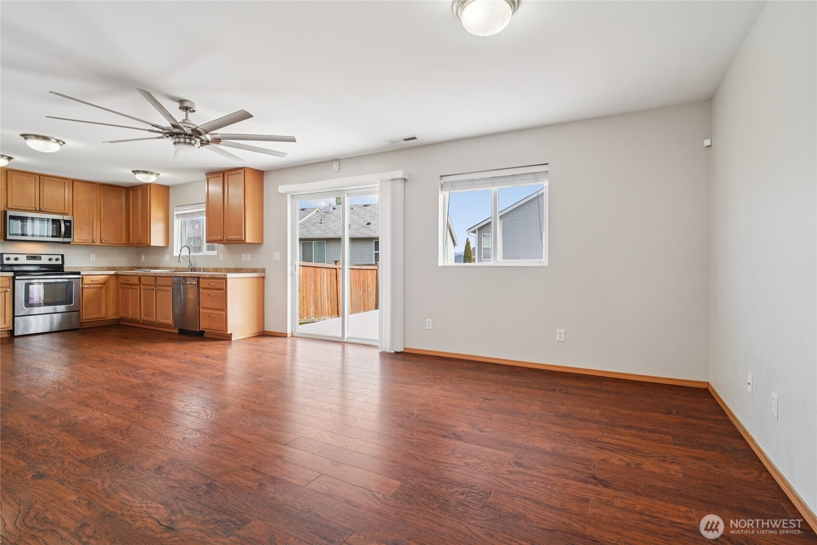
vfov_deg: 73.7
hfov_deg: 96.7
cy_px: 272
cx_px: 408
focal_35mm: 16
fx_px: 363
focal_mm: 16
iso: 1600
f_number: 8
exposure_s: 1/250
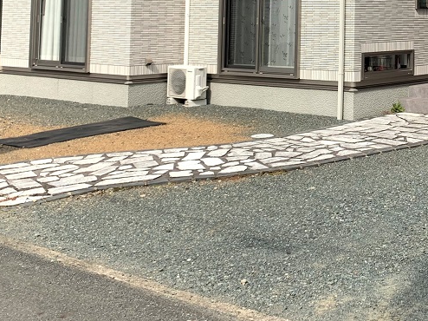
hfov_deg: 29.4
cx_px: 438
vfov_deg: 22.6
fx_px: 754
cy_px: -33
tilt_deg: +2.3
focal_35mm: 61
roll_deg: -1.3
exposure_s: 1/1250
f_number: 1.8
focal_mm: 4.25
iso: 25
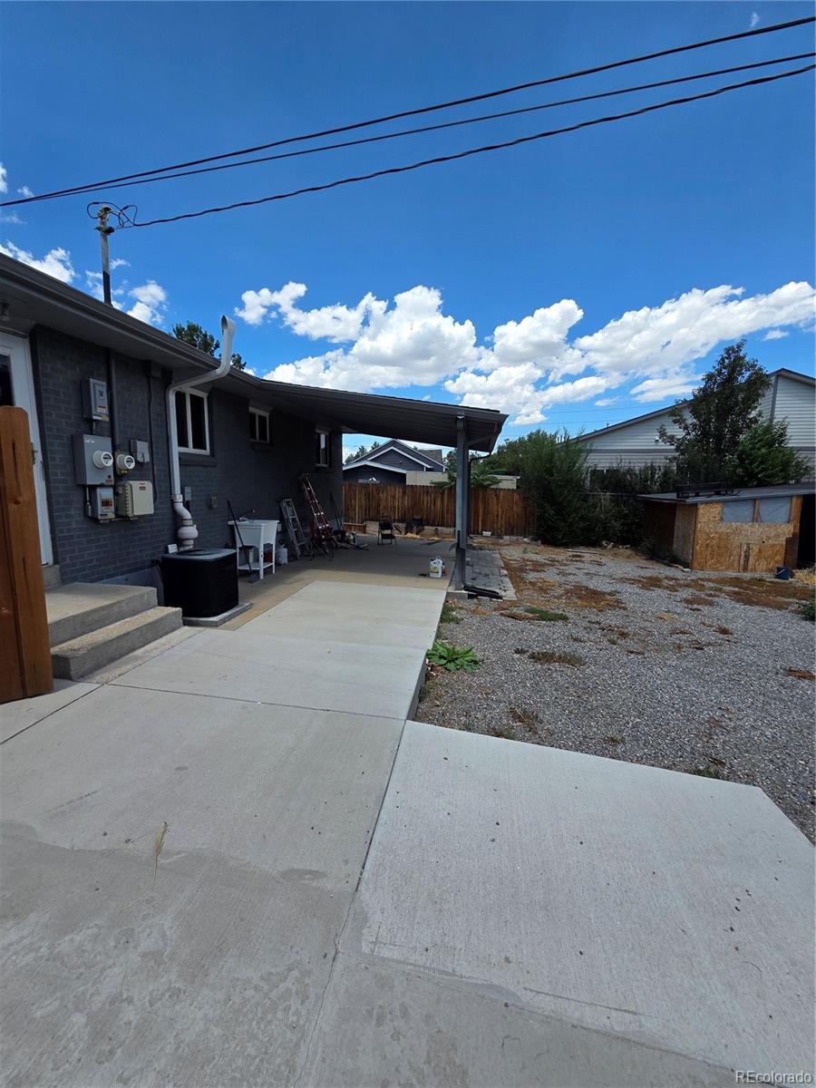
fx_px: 409
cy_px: 544
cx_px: 408
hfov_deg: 89.9
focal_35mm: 13
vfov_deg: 106.2
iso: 50
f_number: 2.2
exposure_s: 1/2000
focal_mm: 2.2
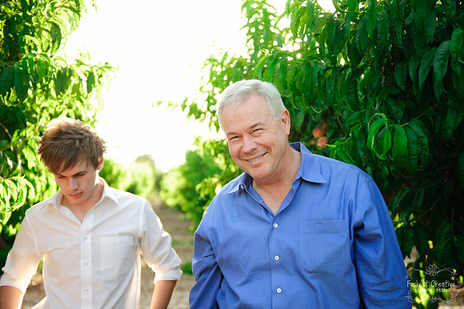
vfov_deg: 28.0
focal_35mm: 48
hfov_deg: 41.1
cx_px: 232
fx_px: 618
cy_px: 154
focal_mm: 48
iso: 200
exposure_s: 1/250
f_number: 3.2
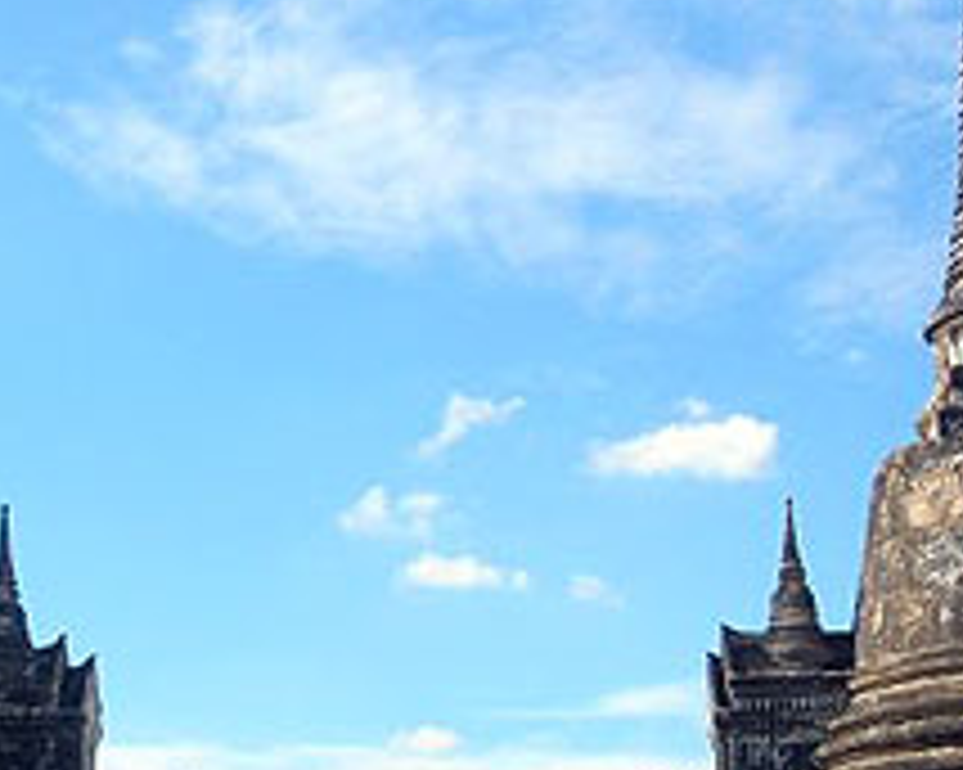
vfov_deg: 19.6
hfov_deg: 24.4
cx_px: 387
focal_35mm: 78
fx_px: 2222
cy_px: 545
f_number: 4.8
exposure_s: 1/406
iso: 64
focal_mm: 7.8
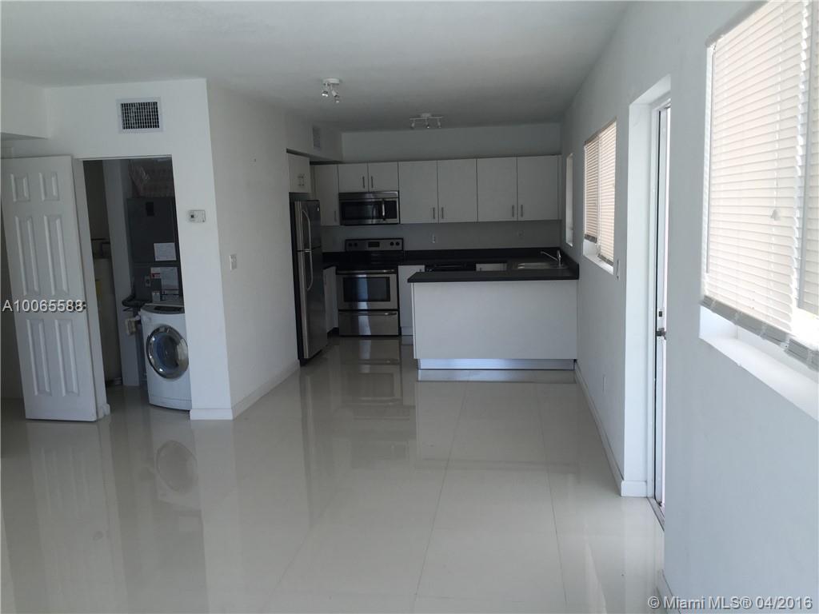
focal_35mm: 29
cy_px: 307
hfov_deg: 61.7
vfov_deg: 48.2
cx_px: 410
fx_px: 686
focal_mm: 4.15
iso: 32
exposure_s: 1/141
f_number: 2.2
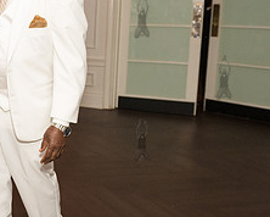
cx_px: -48
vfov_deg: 24.2
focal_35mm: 63
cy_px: 83
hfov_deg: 26.8
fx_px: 504
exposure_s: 1/400
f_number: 4
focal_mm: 24
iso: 2500
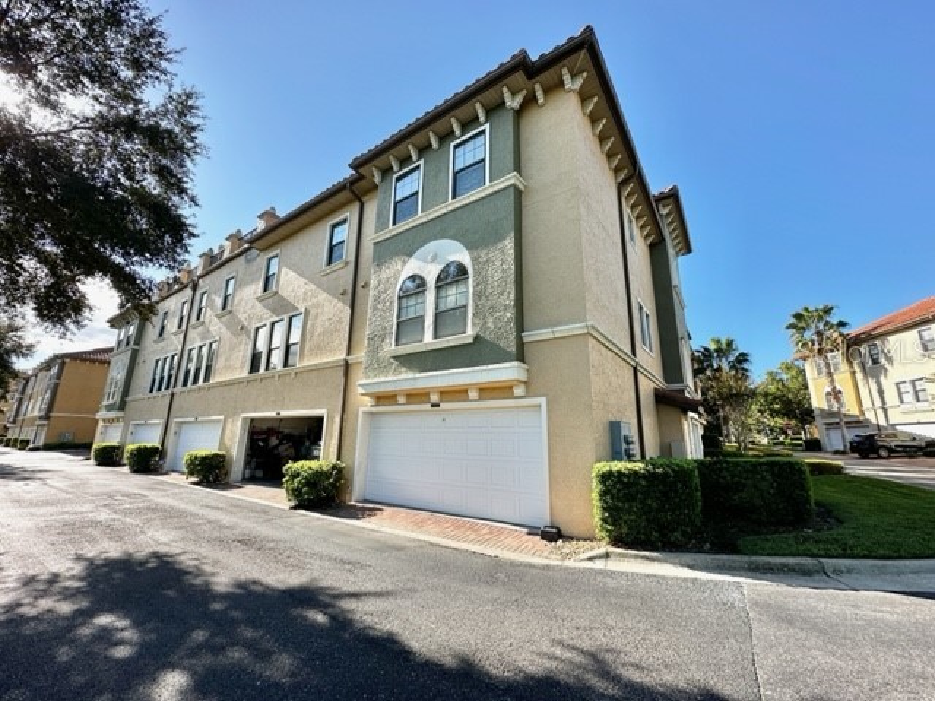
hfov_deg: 102.1
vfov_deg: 85.7
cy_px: 350
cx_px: 468
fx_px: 378
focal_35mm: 14
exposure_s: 1/629
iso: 40
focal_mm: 2.22
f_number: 2.2
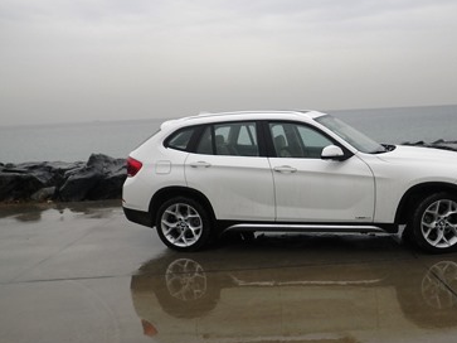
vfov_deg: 38.6
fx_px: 488
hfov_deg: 49.4
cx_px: 301
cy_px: 183
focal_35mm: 37
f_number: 3.5
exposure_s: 1/200
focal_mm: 5
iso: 80
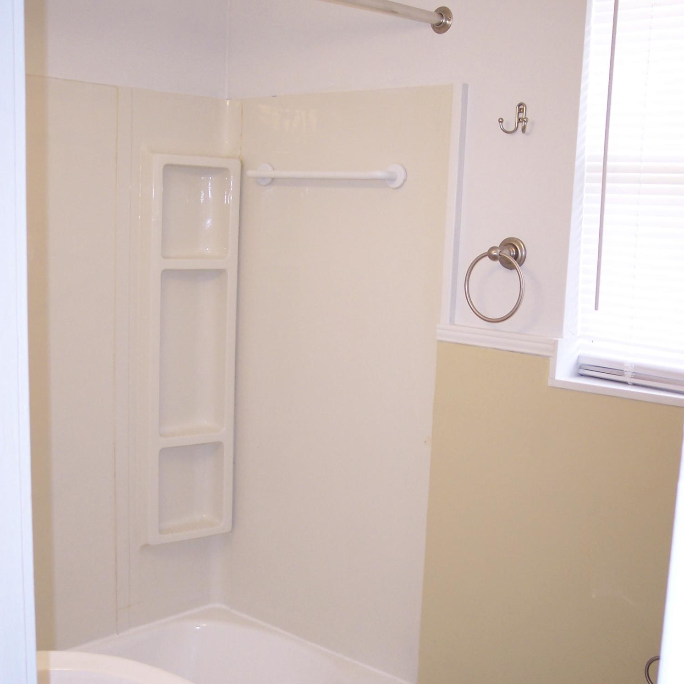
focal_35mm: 45
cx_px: 341
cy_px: 408
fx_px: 1006
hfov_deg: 37.6
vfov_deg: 37.4
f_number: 2.8
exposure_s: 1/45
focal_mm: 8
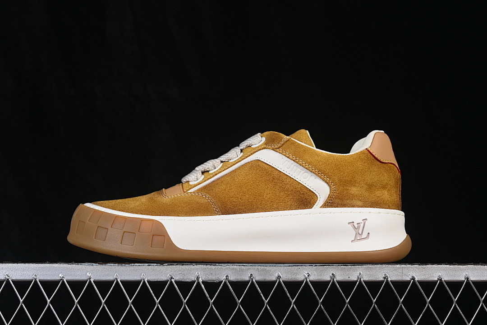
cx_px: 244
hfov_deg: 27.0
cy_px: 162
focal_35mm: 75
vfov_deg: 18.2
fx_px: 1015
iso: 160
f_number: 8
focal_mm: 50
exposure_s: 1/80
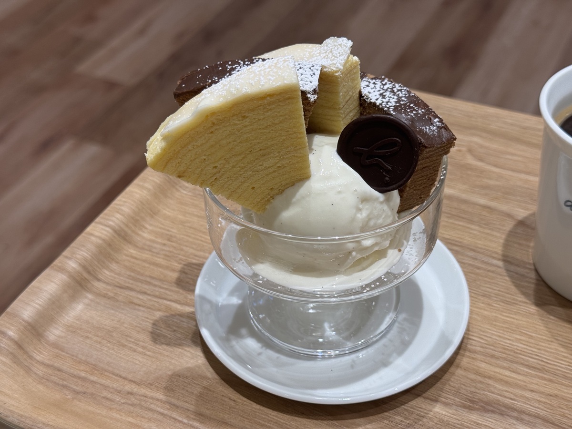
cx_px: 286
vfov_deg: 30.3
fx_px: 793
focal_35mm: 48
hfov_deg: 39.7
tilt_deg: -40.9
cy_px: 214
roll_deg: +3.8
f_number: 1.78
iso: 64
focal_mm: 6.76
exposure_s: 1/284
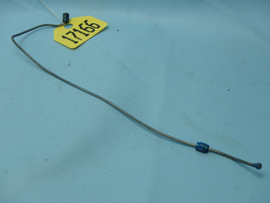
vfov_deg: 28.0
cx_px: 135
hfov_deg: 36.8
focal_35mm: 52
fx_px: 406
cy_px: 102
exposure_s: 1/50
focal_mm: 9.4
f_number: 5
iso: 200
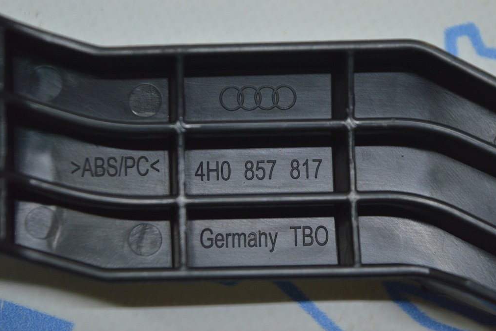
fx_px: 1150
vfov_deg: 16.4
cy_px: 167
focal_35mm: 84
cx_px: 250
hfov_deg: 24.3
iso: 400
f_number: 5.6
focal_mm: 55
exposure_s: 1/60
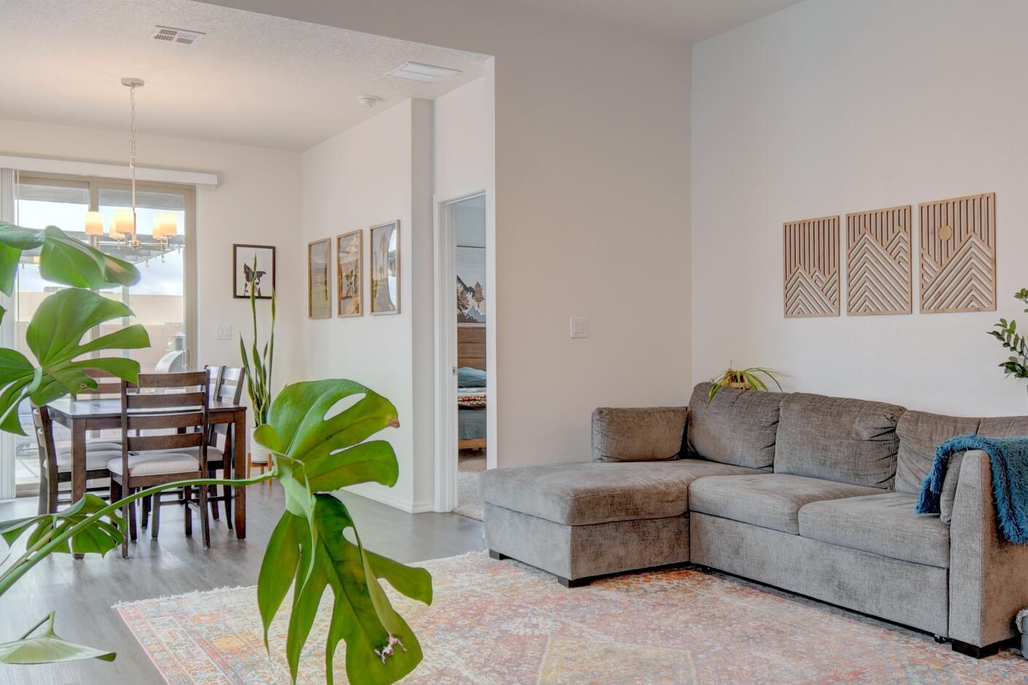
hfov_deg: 58.6
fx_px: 914
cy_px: 345
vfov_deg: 41.1
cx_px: 570
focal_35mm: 32
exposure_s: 1/15
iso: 100
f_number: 4.5
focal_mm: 10
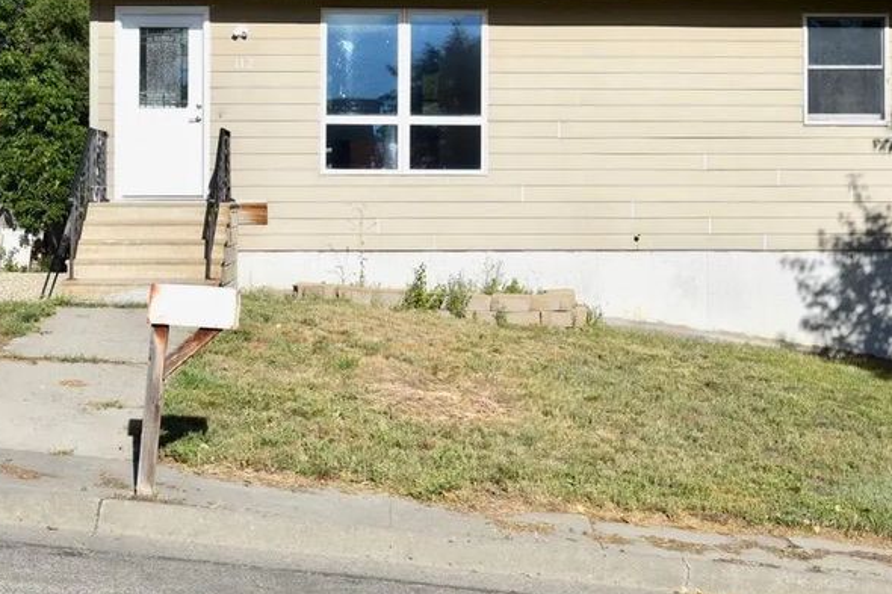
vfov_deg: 20.5
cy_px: 158
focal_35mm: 66
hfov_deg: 30.5
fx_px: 1635
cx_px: 437
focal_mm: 38
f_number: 11
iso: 200
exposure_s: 1/500
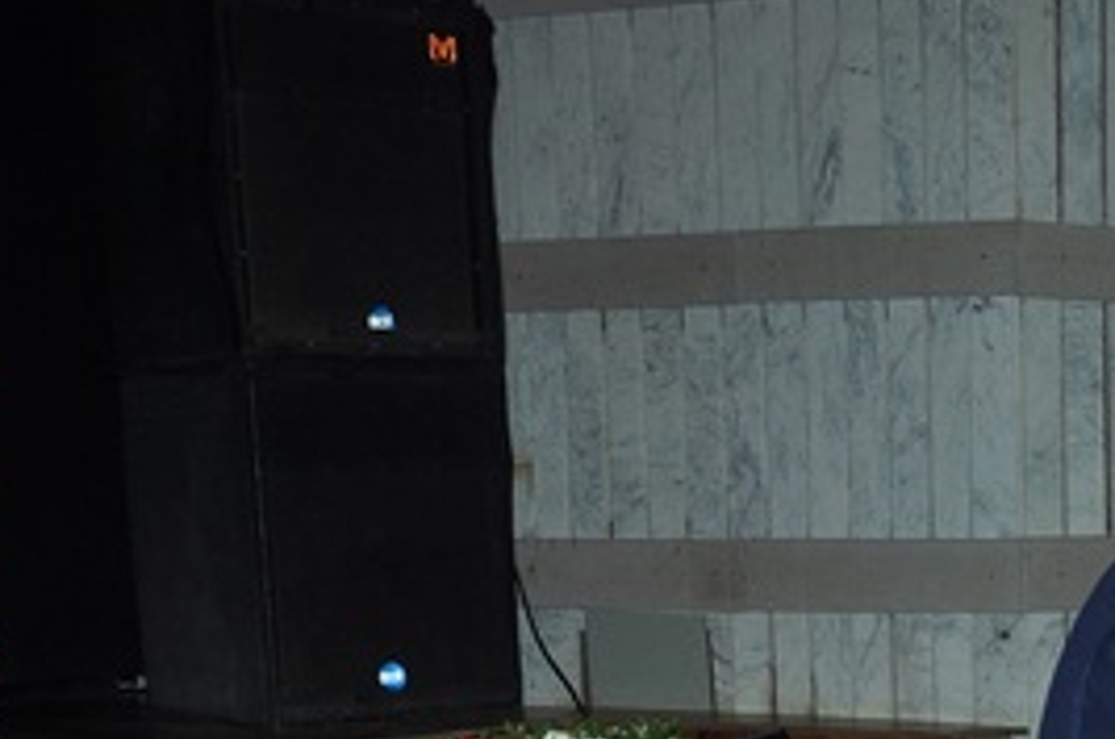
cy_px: 921
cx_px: 1616
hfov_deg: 21.5
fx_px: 2504
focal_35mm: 81
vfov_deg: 16.0
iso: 500
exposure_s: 1/125
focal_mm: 18
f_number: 5.6
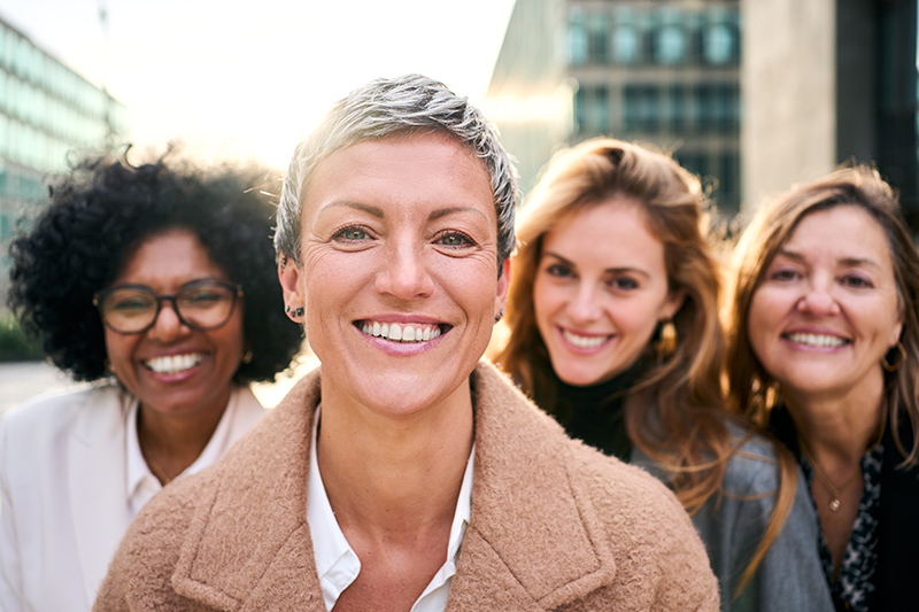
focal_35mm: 35
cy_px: 306
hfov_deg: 54.4
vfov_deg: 37.8
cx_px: 460
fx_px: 893
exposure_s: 1/640
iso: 250
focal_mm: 35
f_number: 2.8
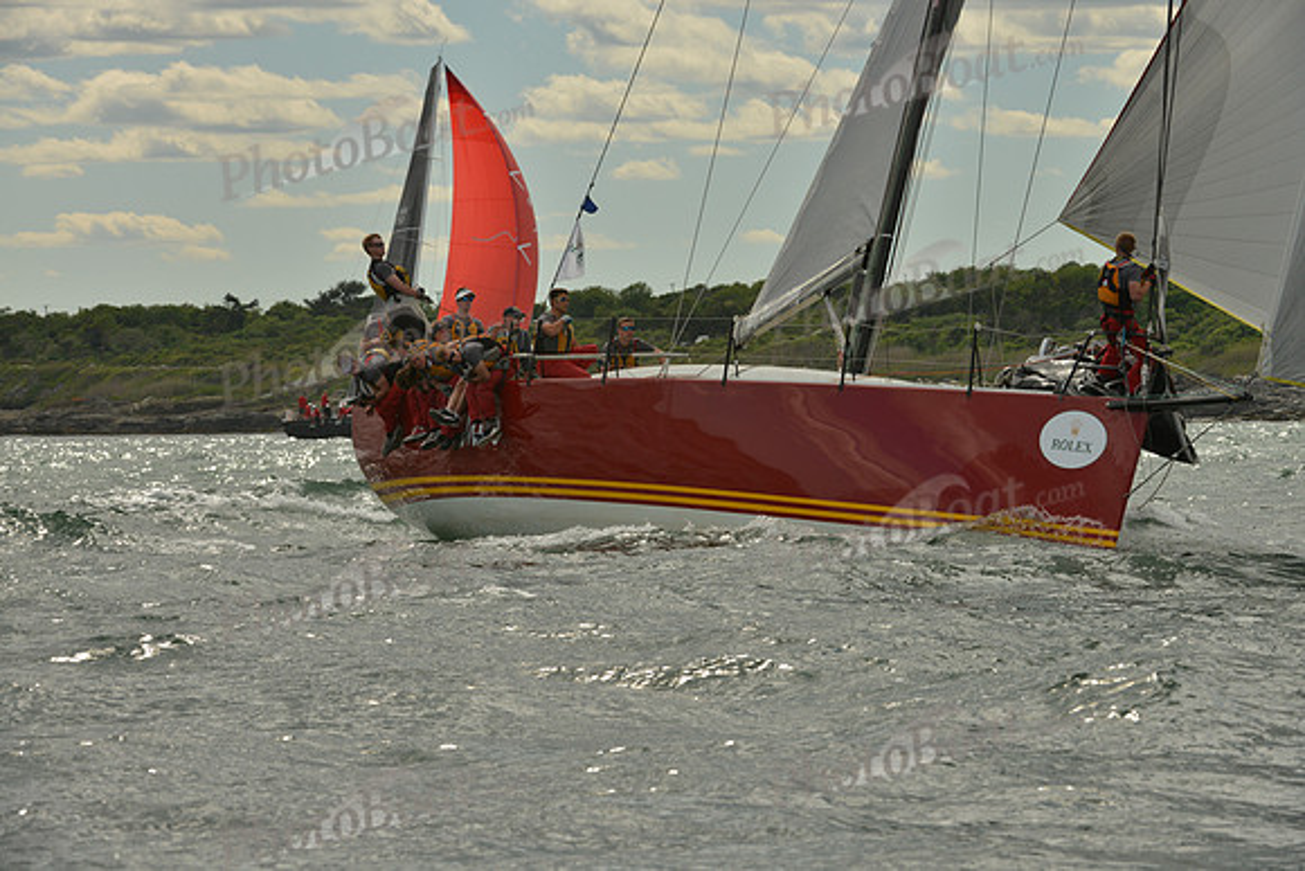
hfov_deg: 10.3
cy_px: 436
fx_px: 7251
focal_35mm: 200
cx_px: 652
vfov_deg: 6.9
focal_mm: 200
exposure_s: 1/800
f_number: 11
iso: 400
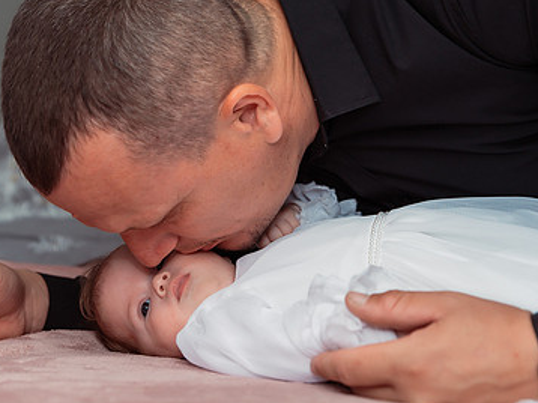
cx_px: 225
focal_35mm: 87
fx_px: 1351
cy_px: 190
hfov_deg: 22.5
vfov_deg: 17.0
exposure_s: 1/250
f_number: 3.2
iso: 320
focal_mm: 52
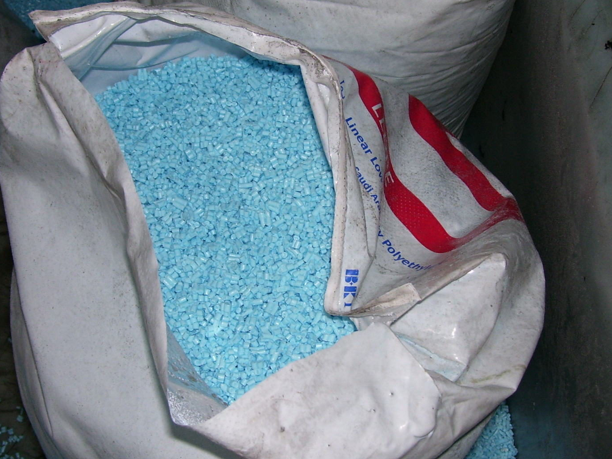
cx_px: 290
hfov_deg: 34.9
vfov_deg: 26.5
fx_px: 972
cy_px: 216
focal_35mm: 55
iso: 80
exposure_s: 1/60
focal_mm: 6
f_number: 2.7
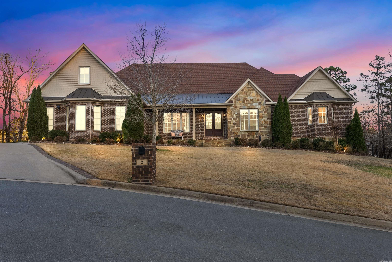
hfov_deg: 73.7
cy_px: 131
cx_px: 196
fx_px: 261
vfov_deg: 53.2
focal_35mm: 24
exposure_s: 1/30
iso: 640
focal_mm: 24
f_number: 9
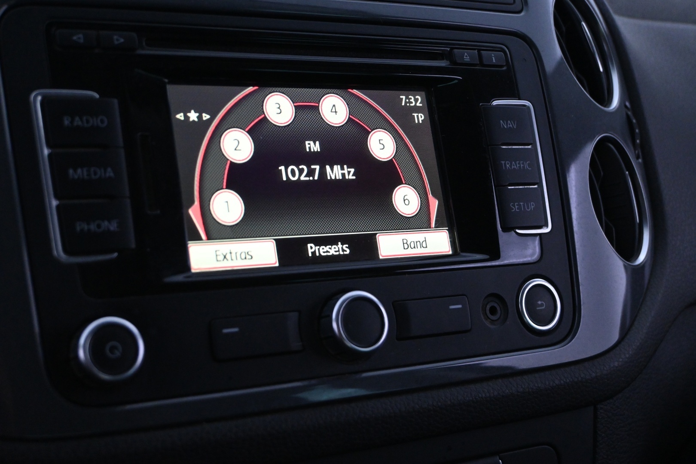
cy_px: 232
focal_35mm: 51
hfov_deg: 38.9
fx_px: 986
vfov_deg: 26.5
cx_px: 348
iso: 4000
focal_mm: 34
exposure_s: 1/50
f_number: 5
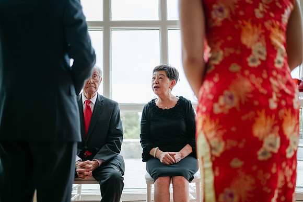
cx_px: 152
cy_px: 101
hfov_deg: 53.7
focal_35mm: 36
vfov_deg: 37.3
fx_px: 299
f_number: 1.4
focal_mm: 35
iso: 100
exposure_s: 1/1000
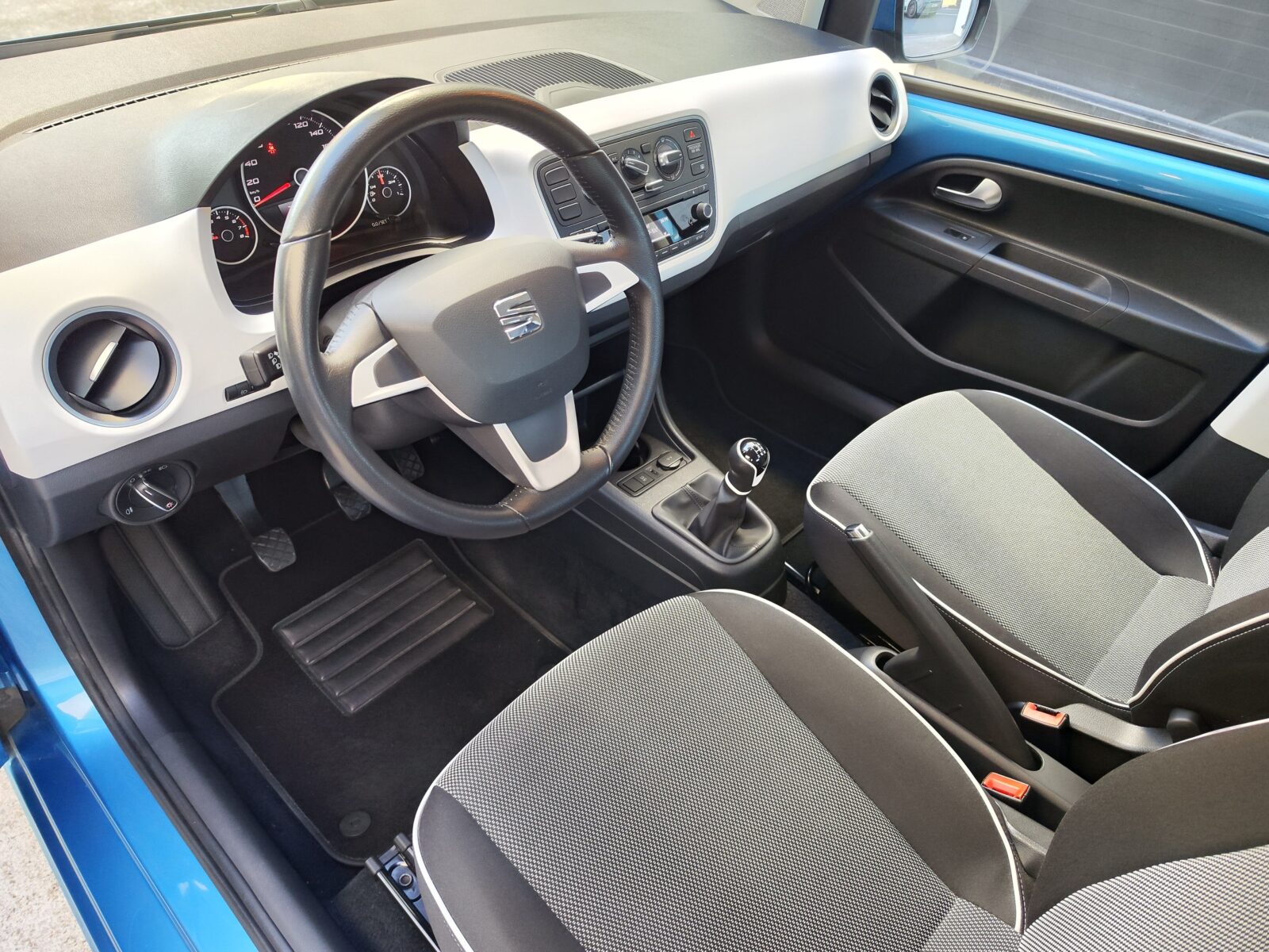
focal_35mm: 23
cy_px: 476
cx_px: 634
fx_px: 843
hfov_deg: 73.9
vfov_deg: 58.9
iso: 334
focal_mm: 7.01
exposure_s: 1/71.2
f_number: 1.69
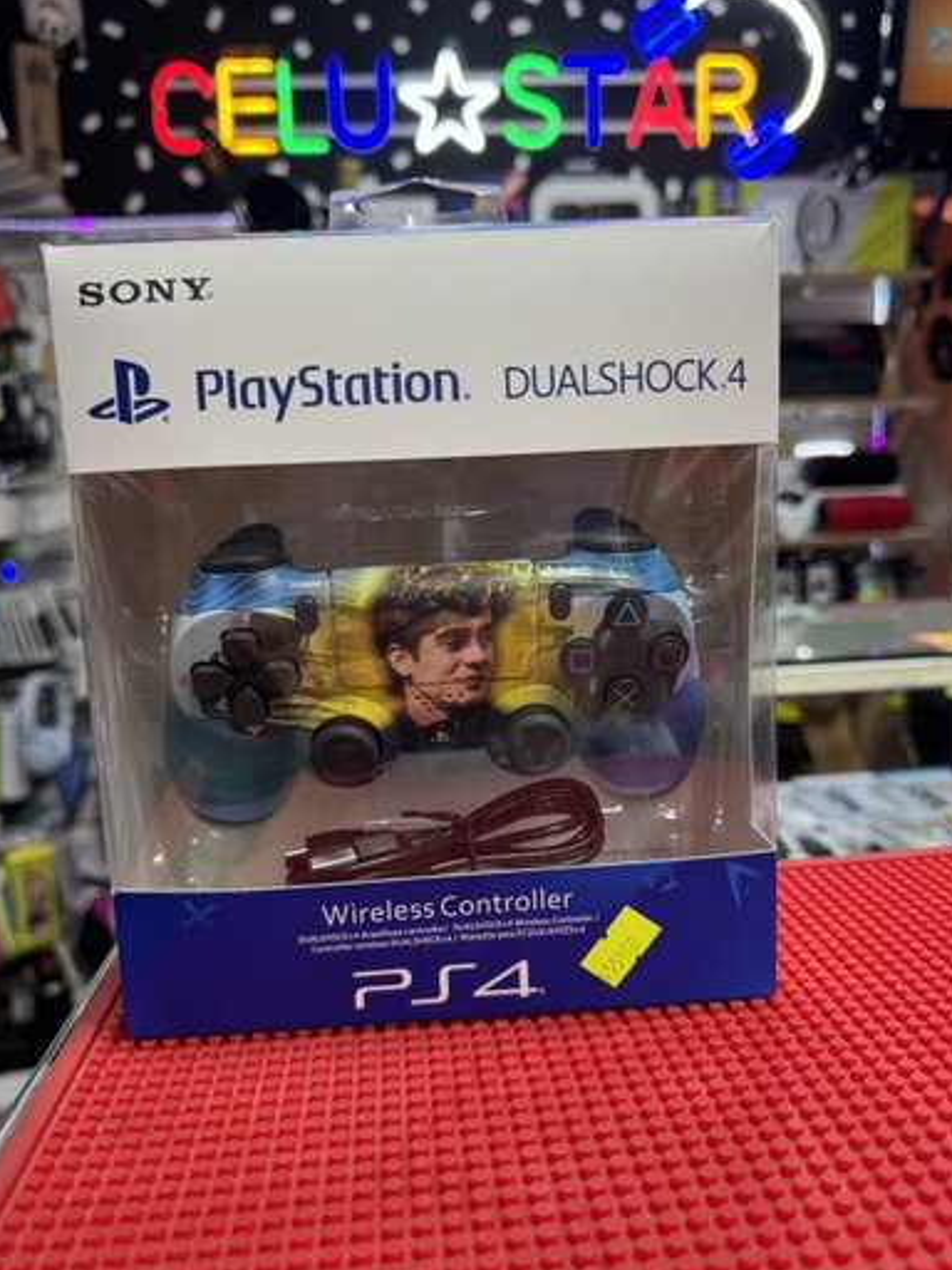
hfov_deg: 54.9
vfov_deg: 69.4
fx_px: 917
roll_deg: +2.7
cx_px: 471
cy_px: 649
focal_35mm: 25
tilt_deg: -7.6
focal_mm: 6.76
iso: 160
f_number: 1.78
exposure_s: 1/100
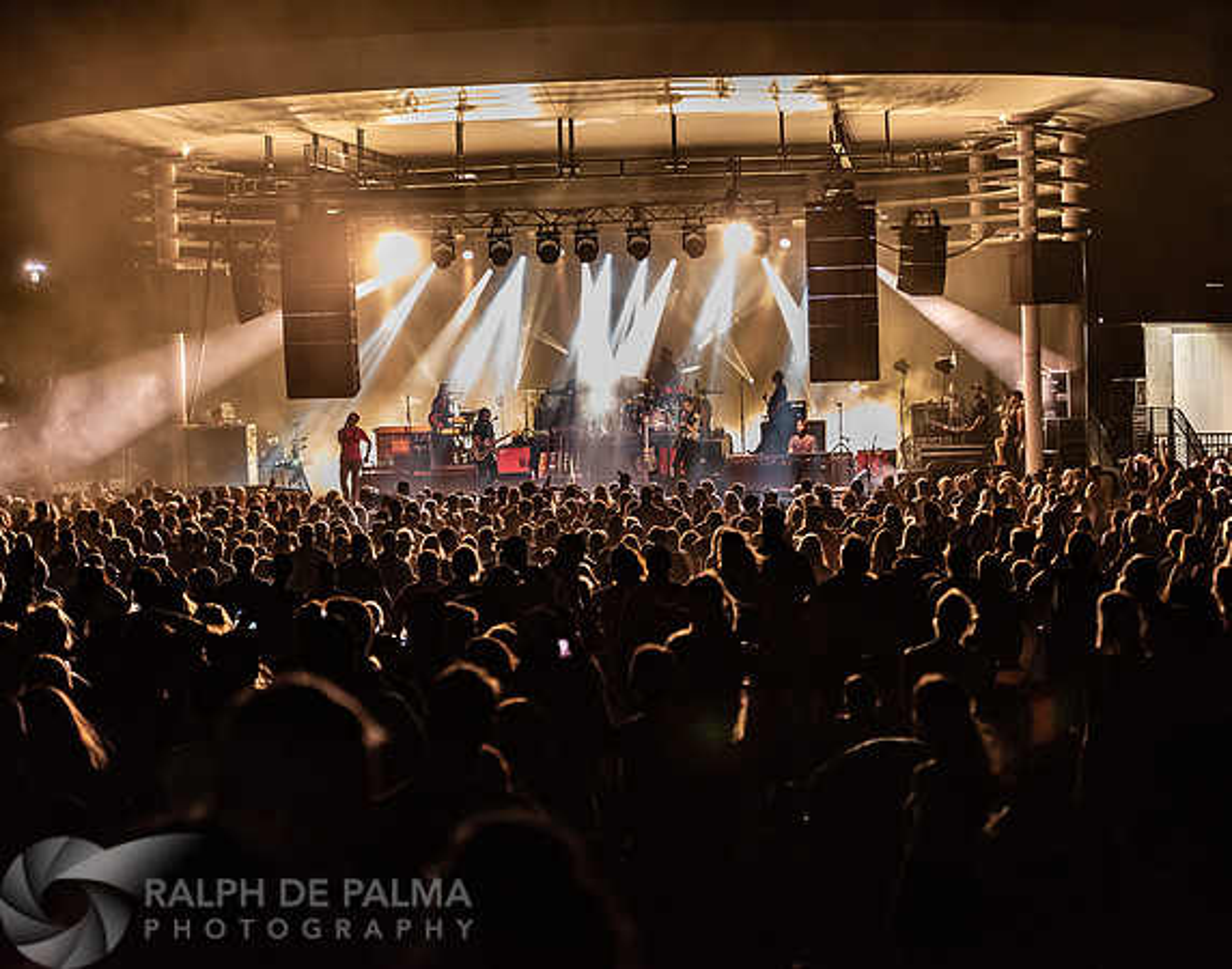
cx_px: 727
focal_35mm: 81
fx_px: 2937
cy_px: 485
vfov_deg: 18.7
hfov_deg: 23.7
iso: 2000
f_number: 2.8
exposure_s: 1/160
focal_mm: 70
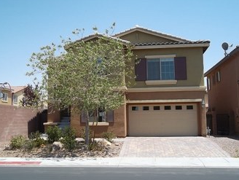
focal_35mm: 39
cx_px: 117
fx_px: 270
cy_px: 87
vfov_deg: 36.9
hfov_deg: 47.8
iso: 80
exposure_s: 1/450
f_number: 4
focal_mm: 6.6
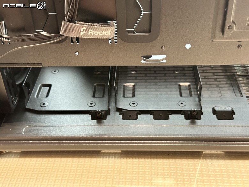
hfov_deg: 39.7
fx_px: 345
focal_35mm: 48
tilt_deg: -36.0
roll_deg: +1.3
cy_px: 94
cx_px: 124
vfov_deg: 30.3
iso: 400
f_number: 1.78
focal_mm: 6.86
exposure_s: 1/40
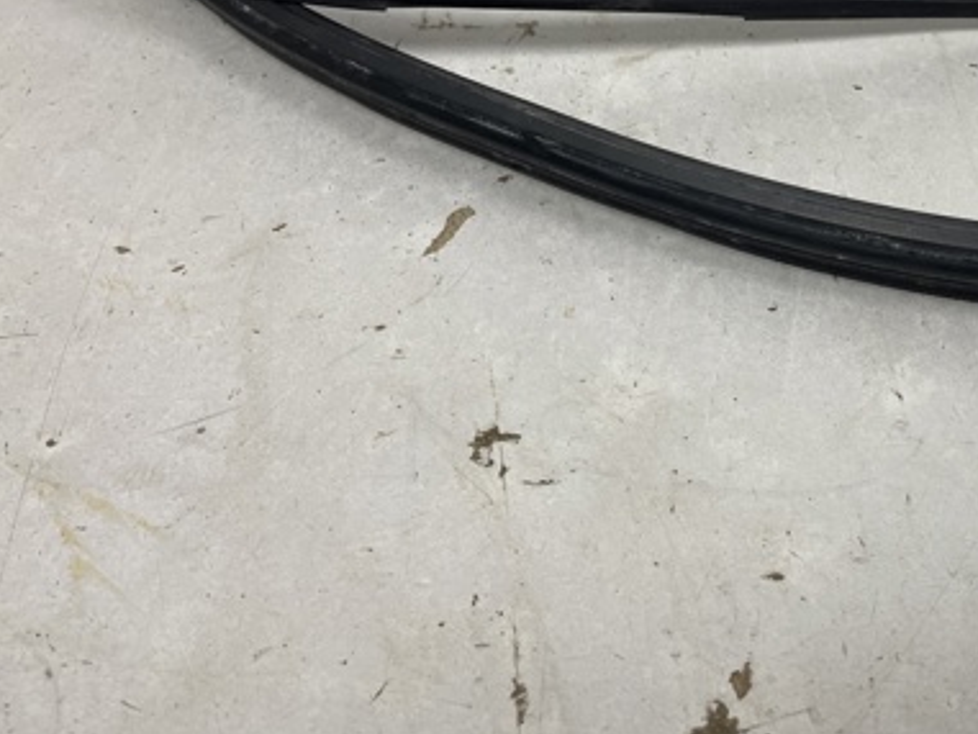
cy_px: 141
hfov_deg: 42.8
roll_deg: -2.9
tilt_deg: -42.5
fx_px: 1187
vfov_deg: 33.3
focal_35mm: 42
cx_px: 780
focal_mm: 5.1
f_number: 1.6
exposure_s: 1/100
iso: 100
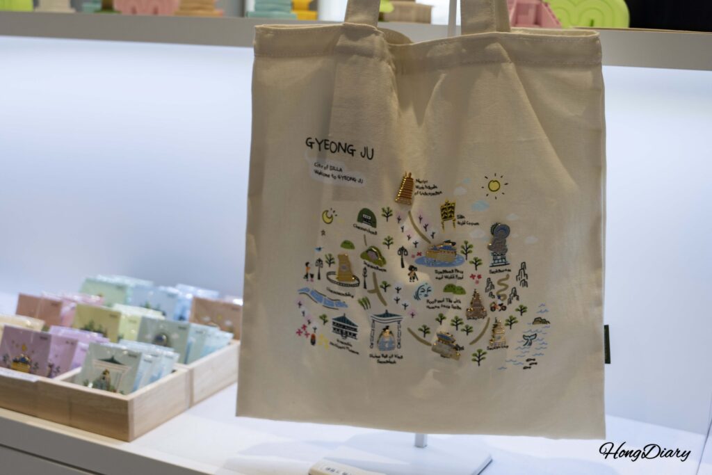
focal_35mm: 47
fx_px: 930
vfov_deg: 28.7
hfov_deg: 41.9
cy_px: 238
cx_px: 356
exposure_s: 1/160
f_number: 5.6
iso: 500
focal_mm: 47
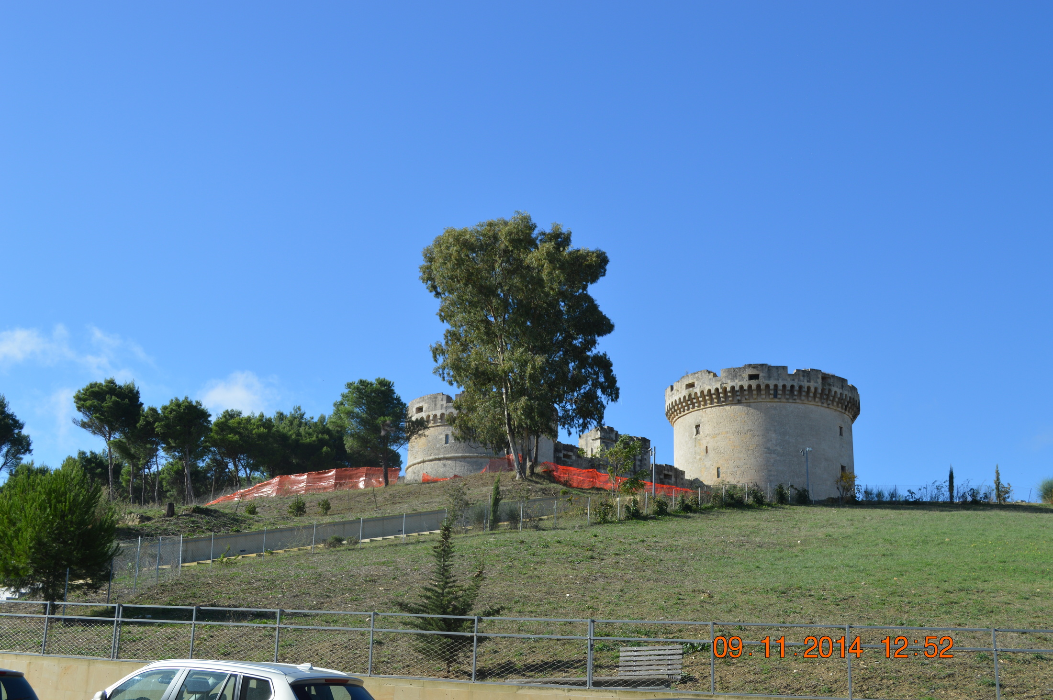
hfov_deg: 43.6
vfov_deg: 29.8
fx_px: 1315
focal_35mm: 45
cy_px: 350
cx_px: 526
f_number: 8
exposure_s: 1/250
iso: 100
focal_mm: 30
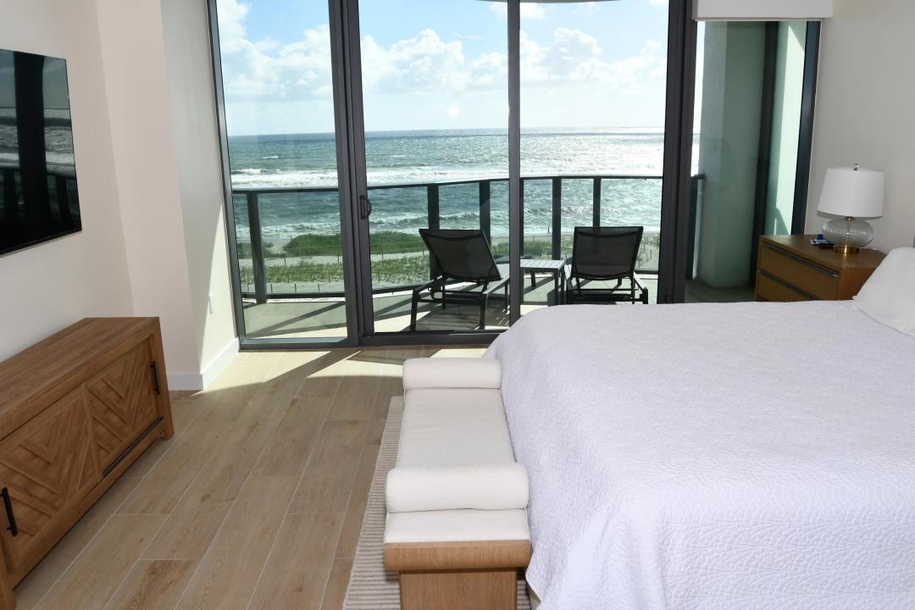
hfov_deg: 67.4
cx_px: 458
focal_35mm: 27
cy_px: 305
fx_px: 686
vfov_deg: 47.9
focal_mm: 18
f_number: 7.1
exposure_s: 1/200
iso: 100
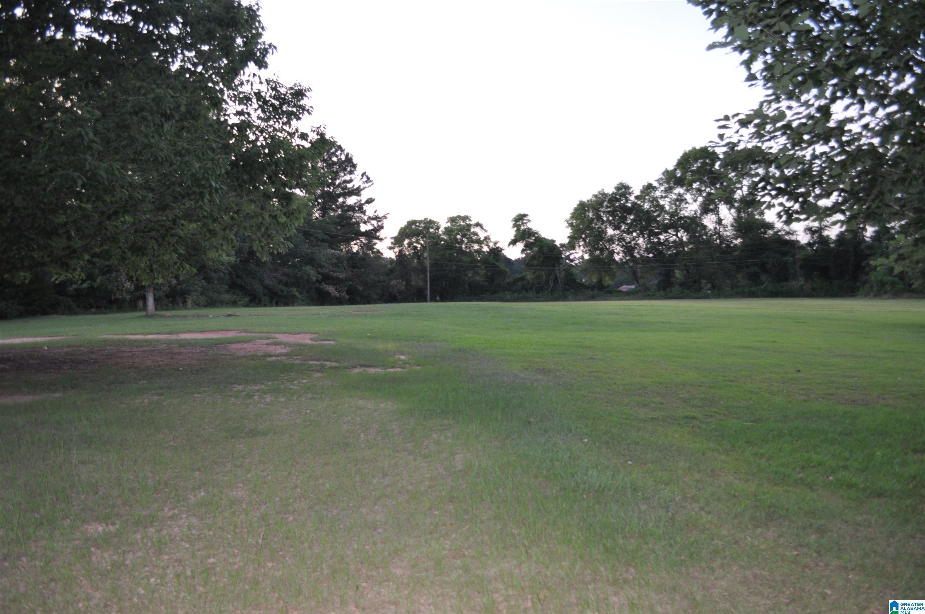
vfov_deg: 47.8
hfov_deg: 67.4
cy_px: 307
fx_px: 693
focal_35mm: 27
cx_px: 462
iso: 220
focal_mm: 18
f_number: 3.5
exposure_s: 1/30
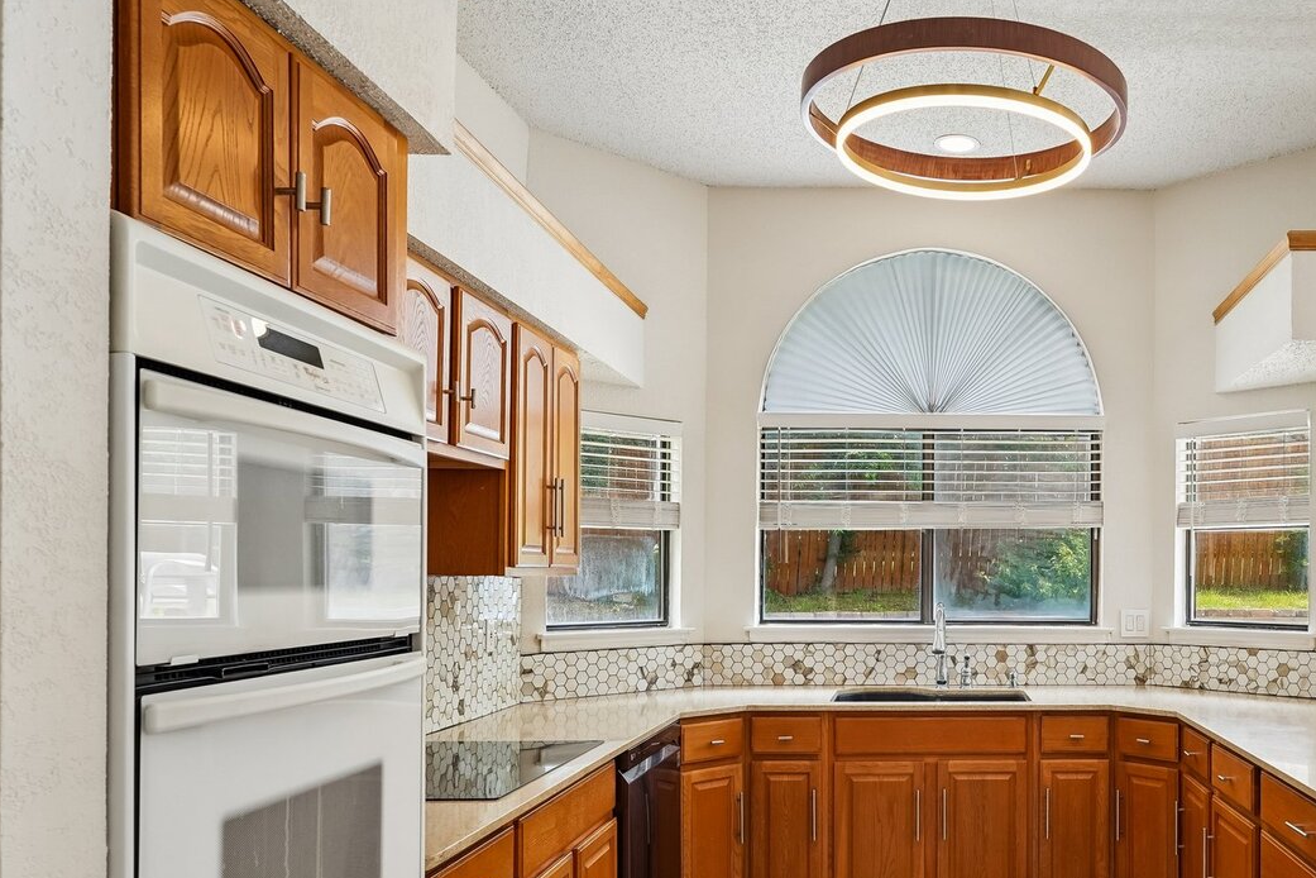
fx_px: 1023
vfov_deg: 45.8
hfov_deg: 62.4
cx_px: 956
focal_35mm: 28
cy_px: 578
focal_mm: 18
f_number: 8
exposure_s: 1/50
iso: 100
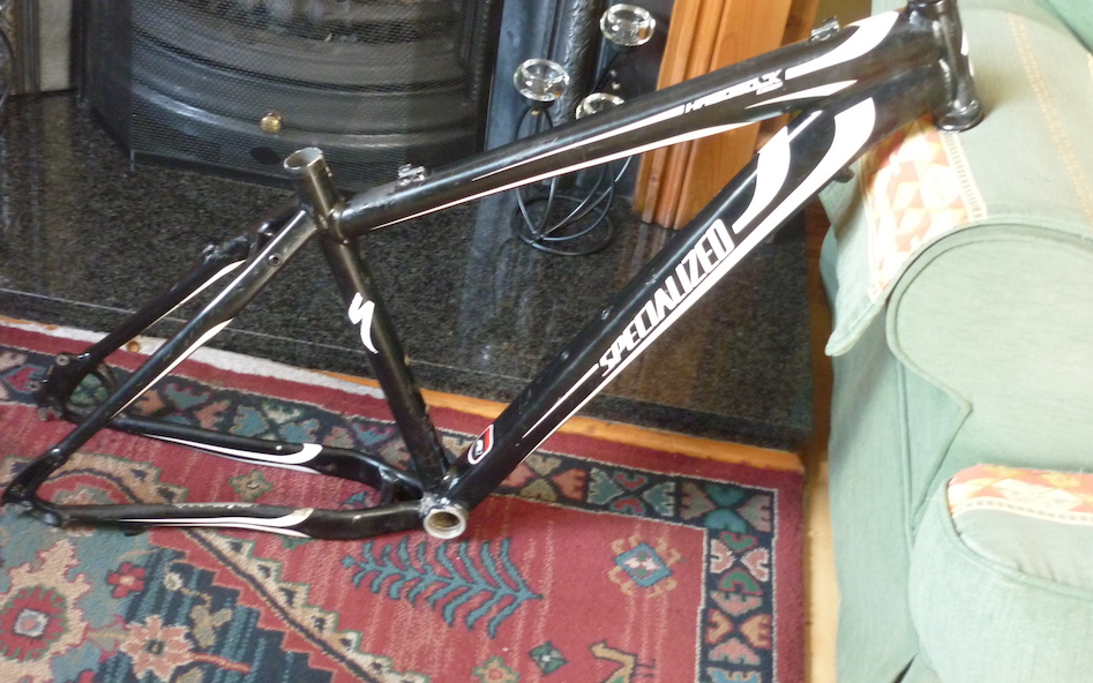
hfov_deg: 36.9
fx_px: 1638
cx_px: 529
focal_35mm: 55
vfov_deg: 23.5
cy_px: 264
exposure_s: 1/20
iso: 400
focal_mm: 8
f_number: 3.2
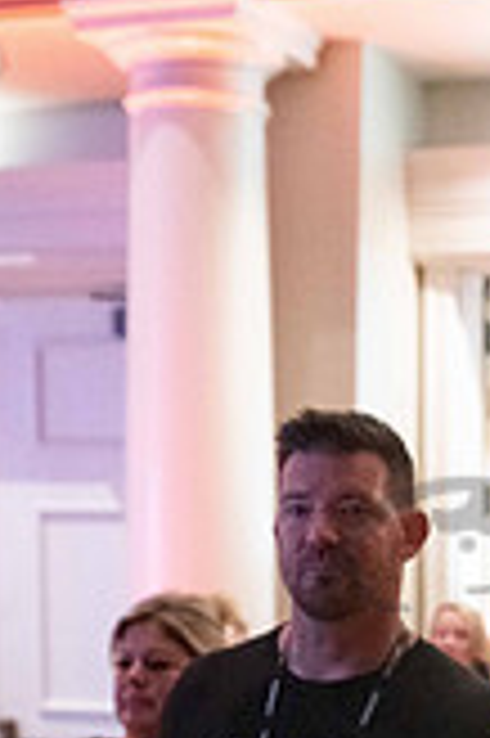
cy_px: 914
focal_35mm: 96
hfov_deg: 13.8
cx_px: 584
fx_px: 1964
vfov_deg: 19.8
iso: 8000
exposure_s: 1/160
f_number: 2.8
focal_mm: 35
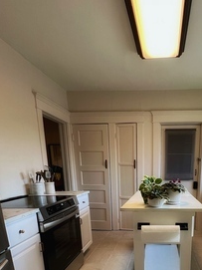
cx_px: 154
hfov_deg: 53.9
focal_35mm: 24
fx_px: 187
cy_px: 215
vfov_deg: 65.3
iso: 200
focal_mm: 1.57
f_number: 1.8
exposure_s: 1/60
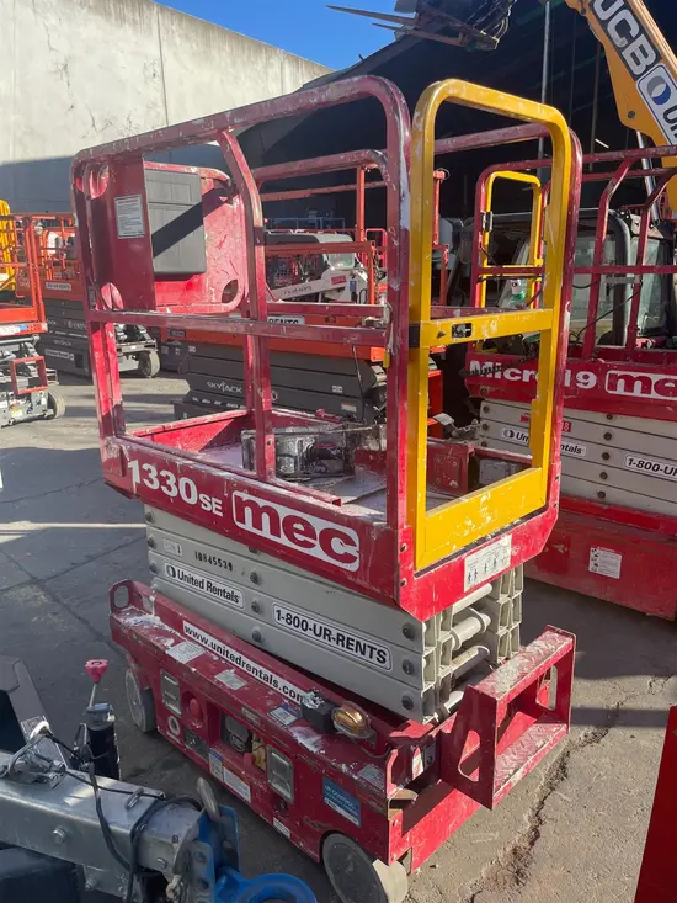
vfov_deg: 67.3
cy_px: 452
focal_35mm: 26
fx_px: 678
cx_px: 338
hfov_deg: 53.1
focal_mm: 4.2
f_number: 1.6
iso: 32
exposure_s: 1/1383
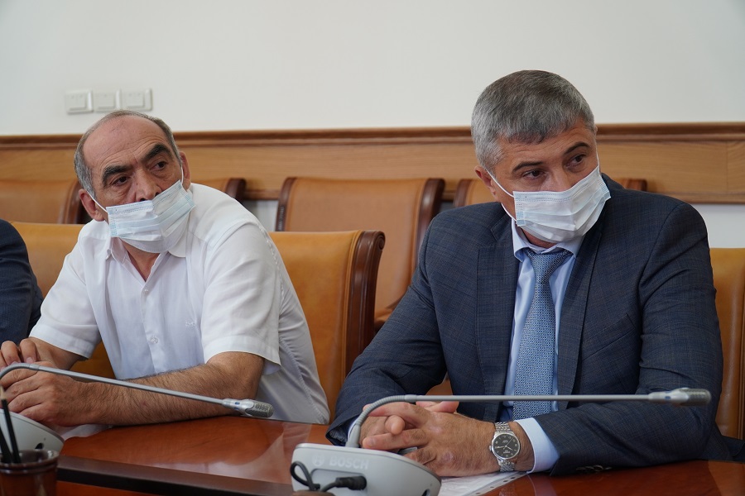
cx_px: 372
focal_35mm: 74
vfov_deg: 18.5
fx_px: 1521
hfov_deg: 27.5
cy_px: 248
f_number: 4
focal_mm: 49
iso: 400
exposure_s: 1/80
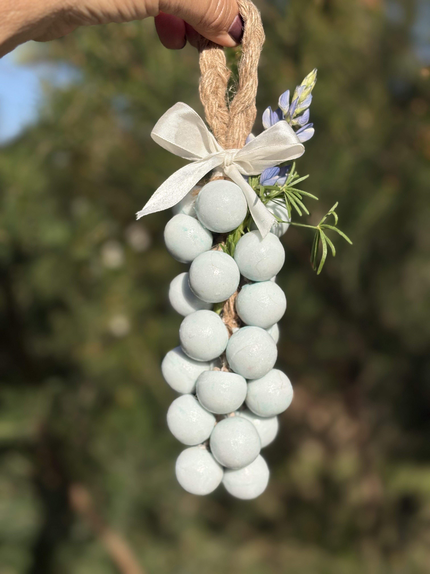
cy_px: 287
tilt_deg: -1.4
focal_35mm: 52
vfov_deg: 36.8
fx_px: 861
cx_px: 215
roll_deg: -1.8
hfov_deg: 28.0
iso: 25
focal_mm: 5.96
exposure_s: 1/4975
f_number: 1.6
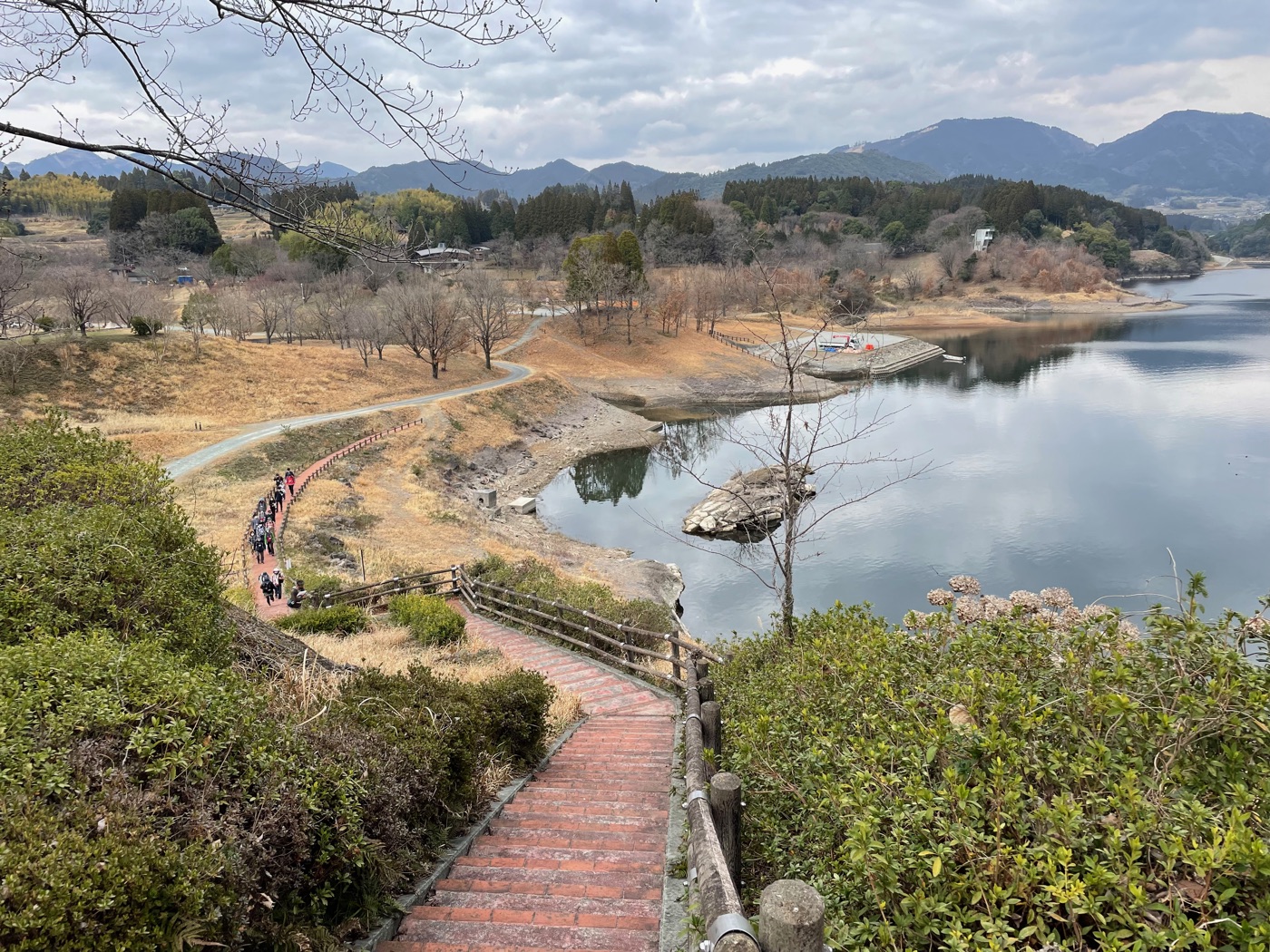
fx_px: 954
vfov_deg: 53.1
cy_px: 476
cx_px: 635
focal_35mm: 26
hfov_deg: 67.3
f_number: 1.6
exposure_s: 1/979
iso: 32
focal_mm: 4.2
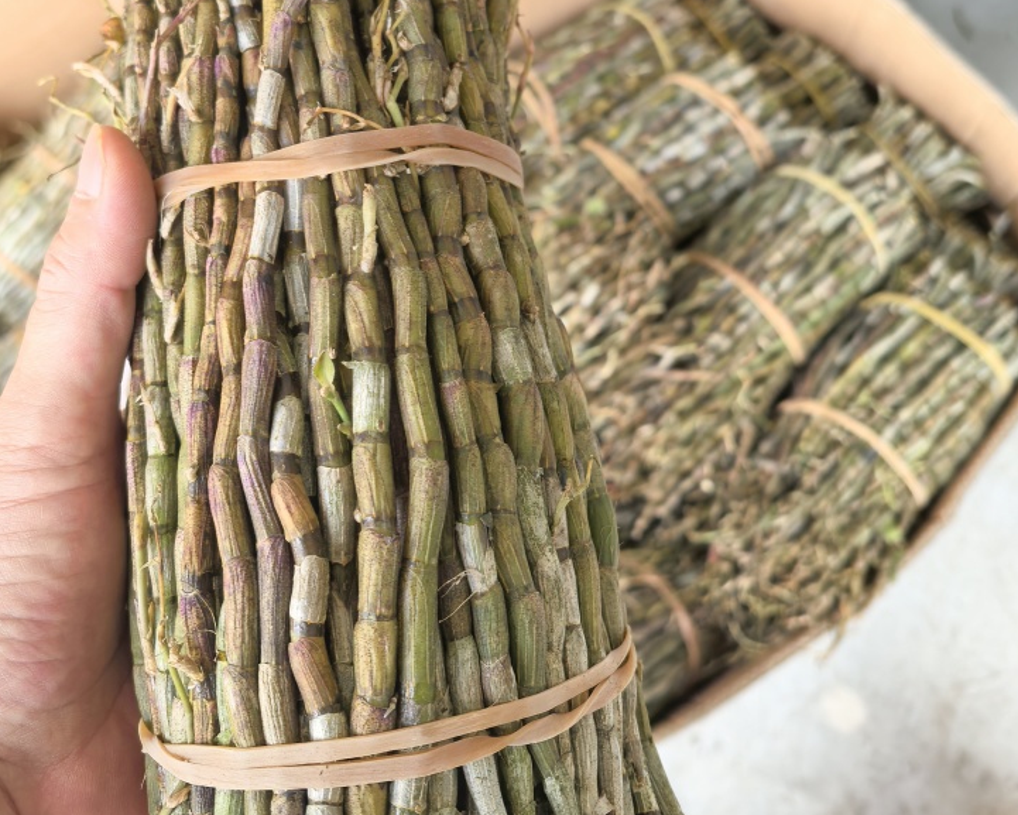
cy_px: 242
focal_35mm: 39
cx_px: 489
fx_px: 1175
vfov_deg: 37.6
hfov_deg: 46.8
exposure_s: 1/100
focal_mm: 6.35
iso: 50
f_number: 2
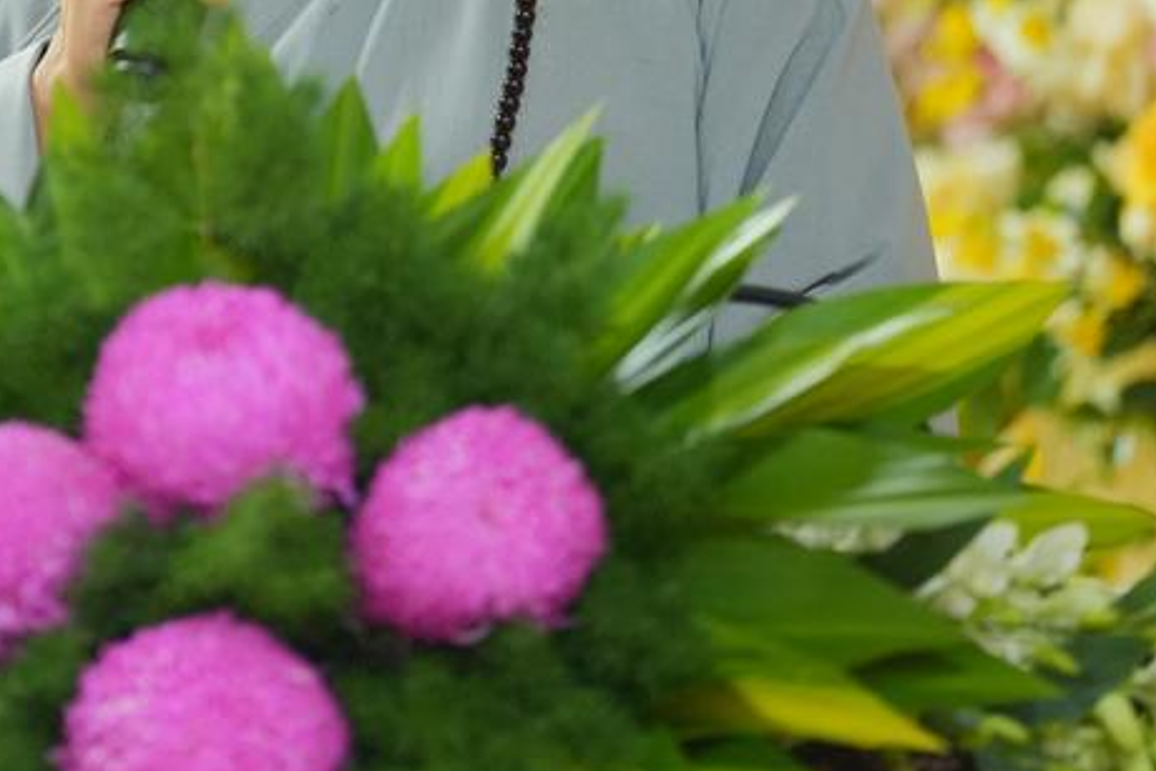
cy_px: -166
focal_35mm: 522
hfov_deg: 3.9
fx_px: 16766
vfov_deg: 2.6
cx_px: 88
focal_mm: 200
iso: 3200
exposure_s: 1/125
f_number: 2.8
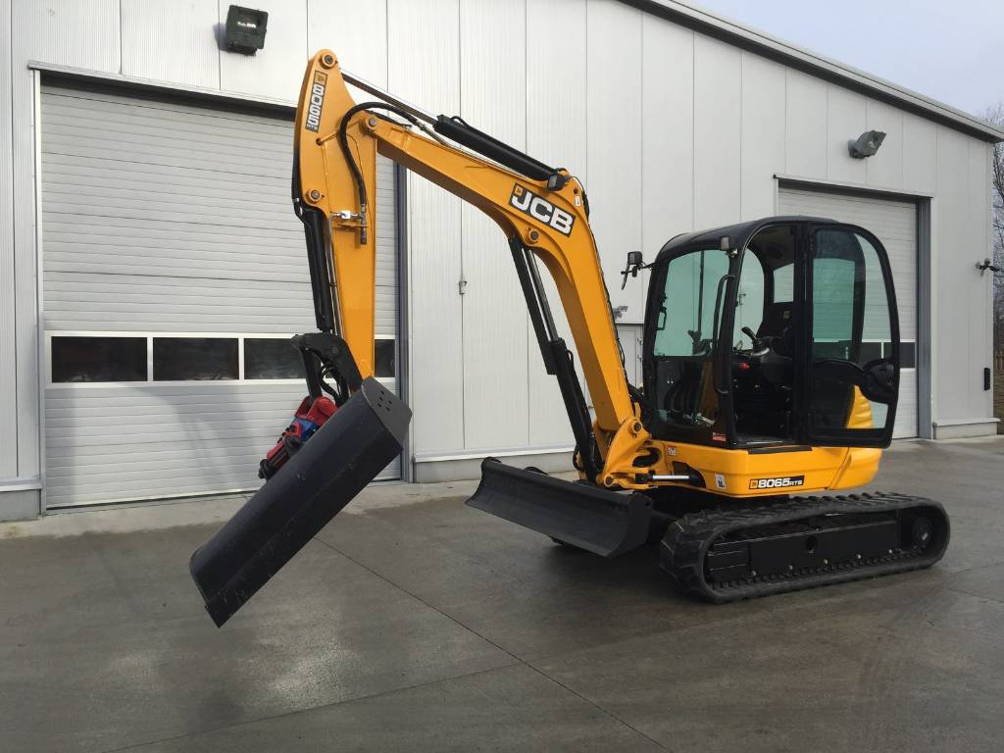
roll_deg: +0.0
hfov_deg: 61.7
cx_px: 502
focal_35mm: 29
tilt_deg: -0.7
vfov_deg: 48.2
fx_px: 841
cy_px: 376
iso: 32
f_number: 2.2
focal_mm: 4.15
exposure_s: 1/879
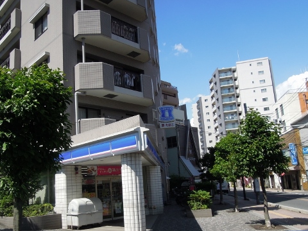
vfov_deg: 44.1
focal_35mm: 32
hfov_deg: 56.6
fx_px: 285
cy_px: 128
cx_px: 133
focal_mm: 4.3
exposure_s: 1/1600
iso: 160
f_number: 3.5
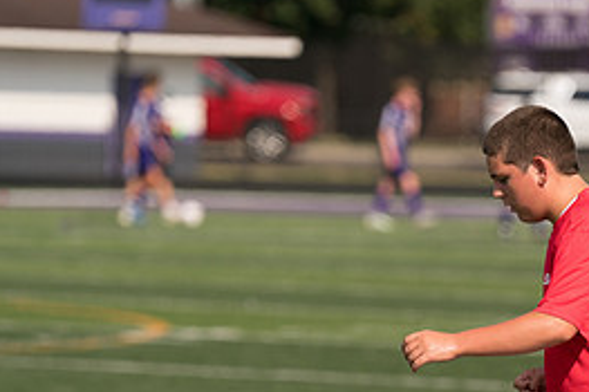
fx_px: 6900
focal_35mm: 422
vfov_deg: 3.3
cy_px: 346
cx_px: 573
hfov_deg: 4.9
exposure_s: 1/2000
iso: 100
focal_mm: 164
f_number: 3.2
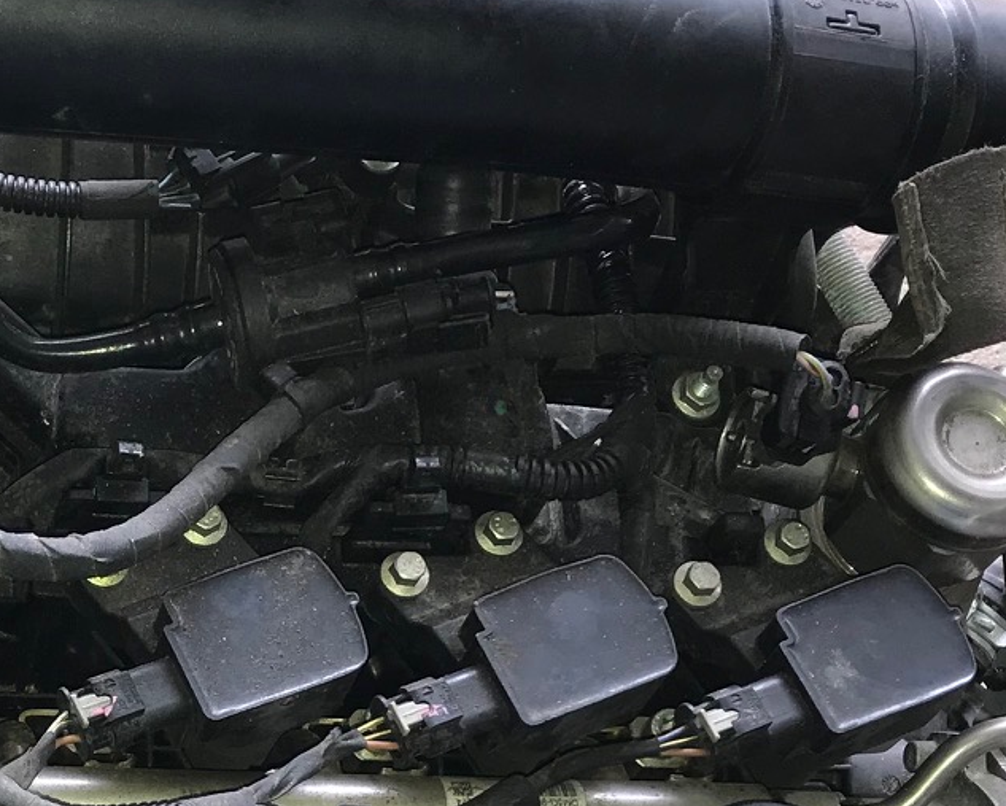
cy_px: 776
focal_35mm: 87
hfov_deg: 21.5
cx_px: 92
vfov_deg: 17.3
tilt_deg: -71.8
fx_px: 2592
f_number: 1.8
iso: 20
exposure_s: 1/47
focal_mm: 3.99
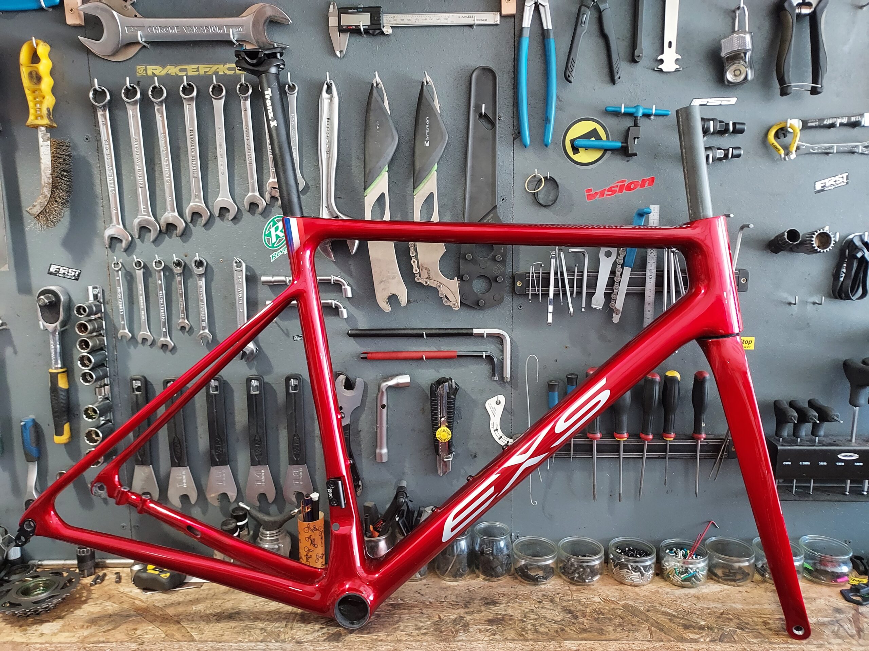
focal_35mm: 24
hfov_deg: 71.6
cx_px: 434
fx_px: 602
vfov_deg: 56.8
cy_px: 326
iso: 400
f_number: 1.8
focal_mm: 4.6
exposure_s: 1/33
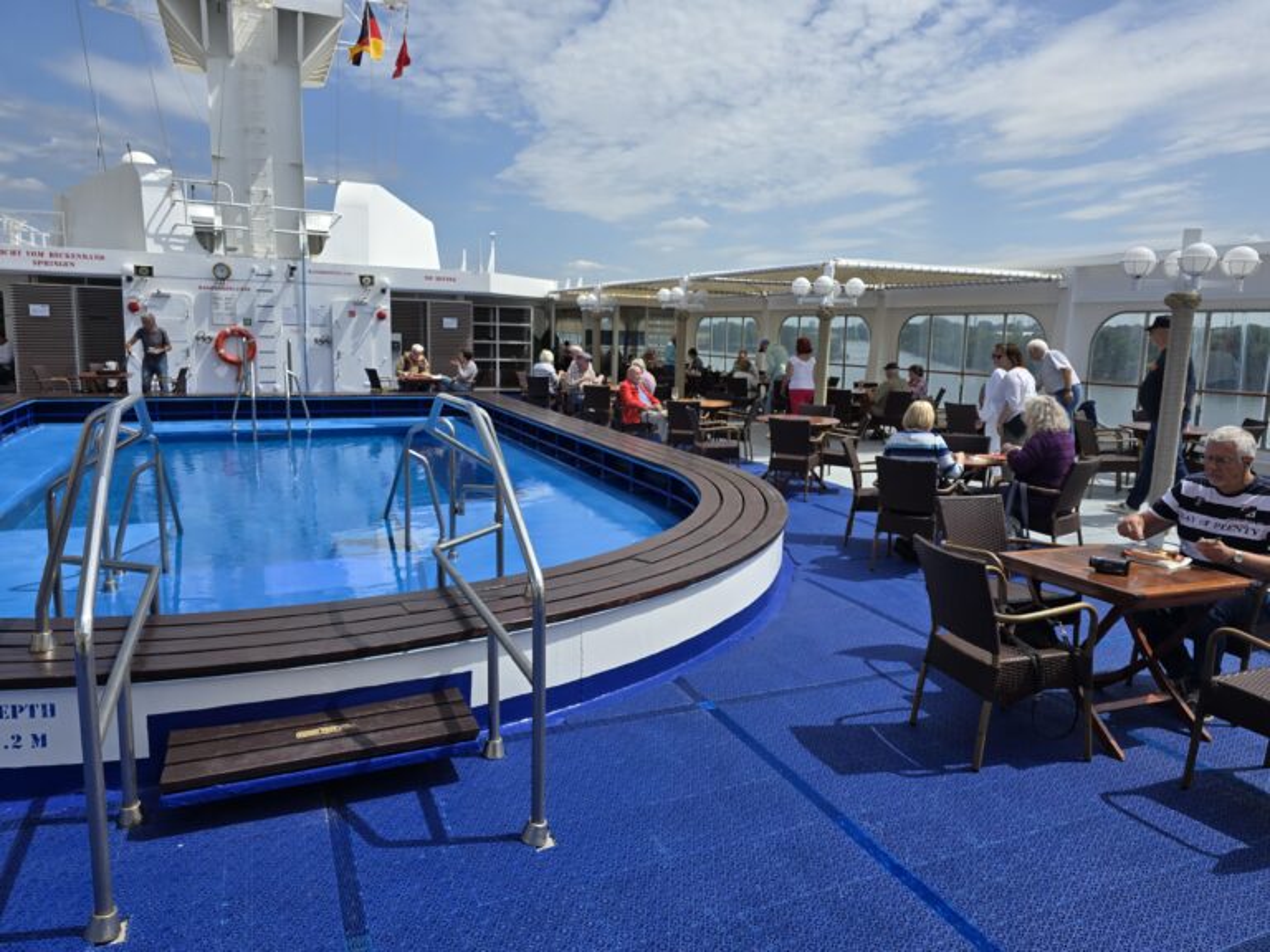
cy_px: 476
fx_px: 844
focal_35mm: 23
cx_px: 635
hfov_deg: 73.9
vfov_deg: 58.9
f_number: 1.7
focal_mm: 6.3
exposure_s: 1/1225
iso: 12
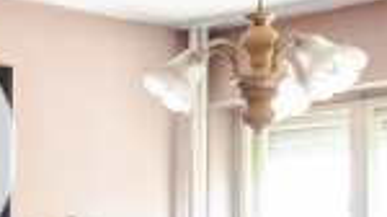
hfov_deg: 19.0
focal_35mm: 102
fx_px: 1046
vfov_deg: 11.6
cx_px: -152
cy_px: 251
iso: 400
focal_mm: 7
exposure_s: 1/20
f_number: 4
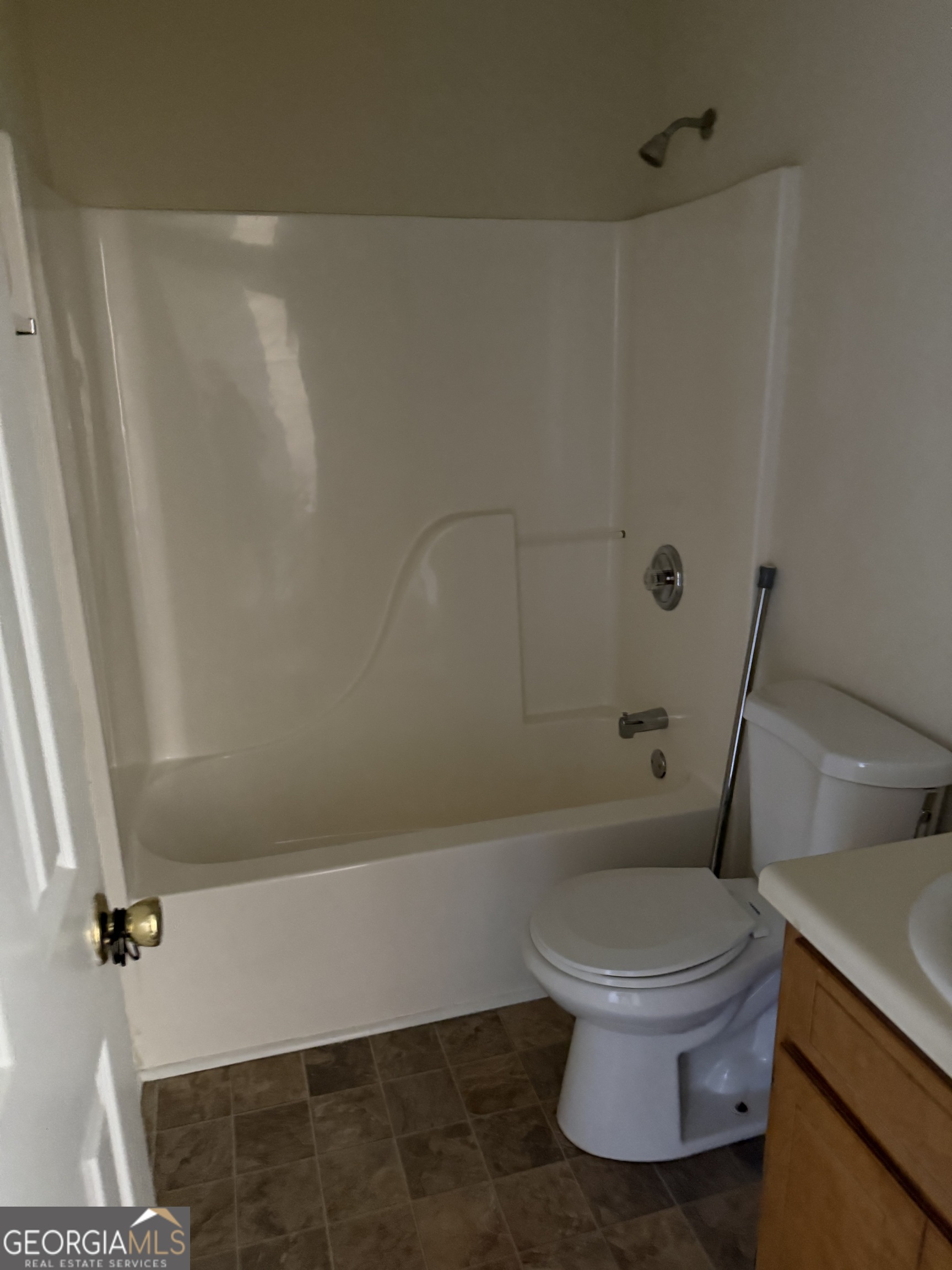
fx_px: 880
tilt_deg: -16.4
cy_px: 635
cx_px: 476
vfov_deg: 71.6
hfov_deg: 56.8
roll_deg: +1.1
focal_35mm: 24
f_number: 1.78
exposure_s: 1/32
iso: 1000
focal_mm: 6.76
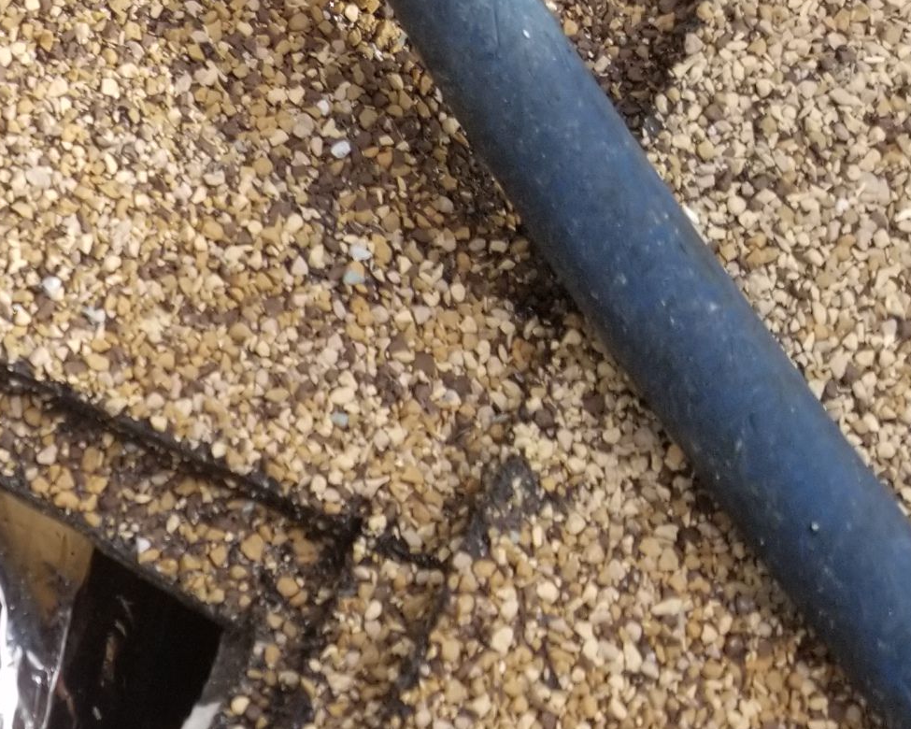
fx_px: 2022
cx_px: -398
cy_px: 793
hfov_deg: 21.8
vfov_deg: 19.6
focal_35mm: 75
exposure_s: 1/1052
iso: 50
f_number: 1.7
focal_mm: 4.25
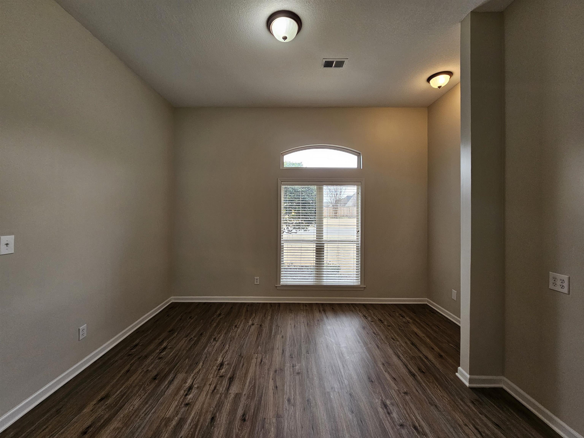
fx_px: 219
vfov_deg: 89.9
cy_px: 219
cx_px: 292
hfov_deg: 106.2
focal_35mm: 13
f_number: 2.2
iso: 100
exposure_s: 1/60
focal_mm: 2.2
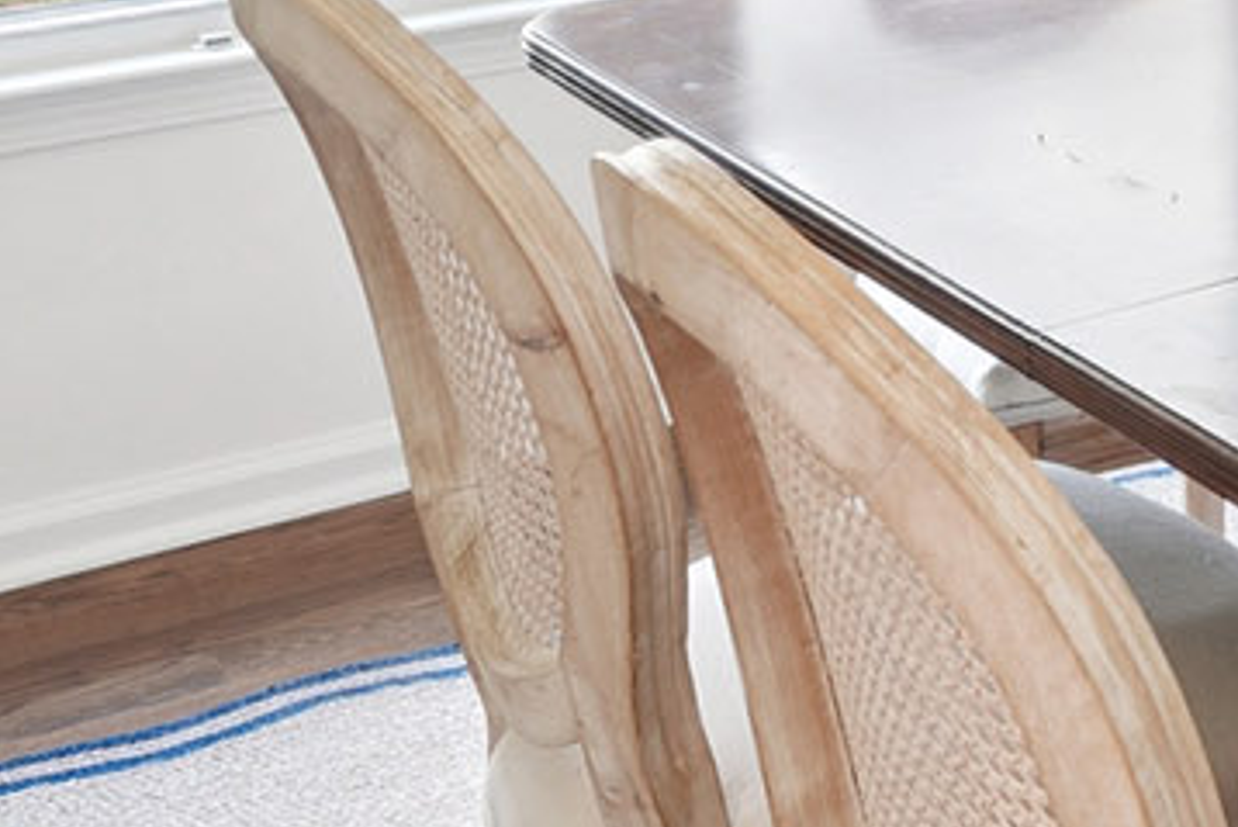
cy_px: -704
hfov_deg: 19.7
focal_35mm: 86
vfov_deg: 14.0
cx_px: 1975
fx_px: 2958
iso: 100
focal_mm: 14
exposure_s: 1/5
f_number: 8
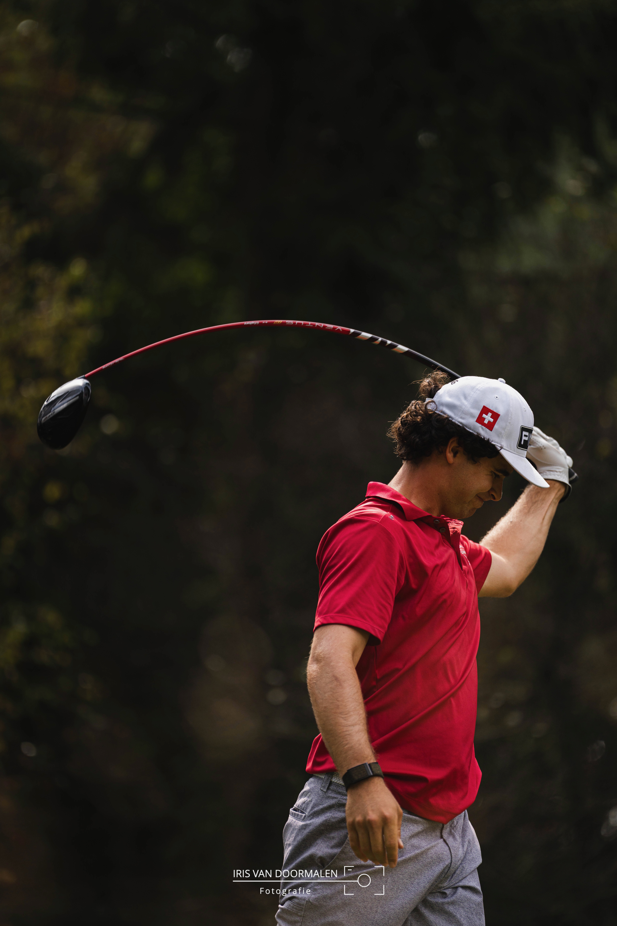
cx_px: 308
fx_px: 5064
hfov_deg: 7.0
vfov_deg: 10.4
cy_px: 463
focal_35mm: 197
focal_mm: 197
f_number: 2.8
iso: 125
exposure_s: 1/2000
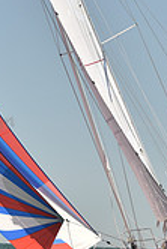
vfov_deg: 8.4
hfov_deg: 5.6
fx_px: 1694
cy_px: 45
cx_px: 93
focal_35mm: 244
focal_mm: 70
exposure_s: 1/800
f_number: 5
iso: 250
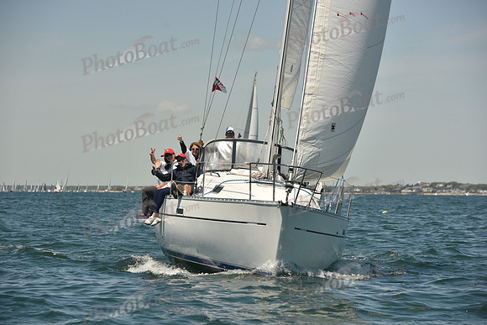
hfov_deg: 13.7
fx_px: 2030
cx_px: 244
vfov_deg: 9.2
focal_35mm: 150
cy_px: 162
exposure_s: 1/800
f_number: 7.1
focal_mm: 150
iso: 250
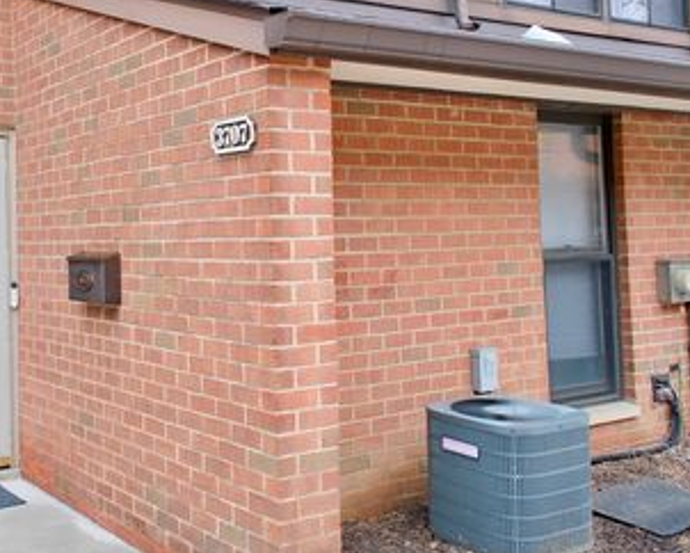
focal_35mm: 45
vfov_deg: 33.1
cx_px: 183
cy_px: 177
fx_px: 920
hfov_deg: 40.1
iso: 640
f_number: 5.6
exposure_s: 1/27
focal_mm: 19.2
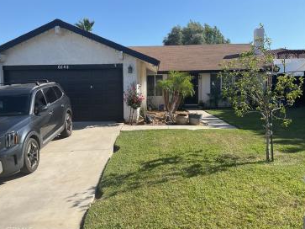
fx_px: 282
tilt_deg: -4.8
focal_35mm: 32
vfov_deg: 44.1
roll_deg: +1.0
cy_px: 109
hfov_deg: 56.8
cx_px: 142
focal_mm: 3
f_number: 1.8
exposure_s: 1/1534
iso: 16
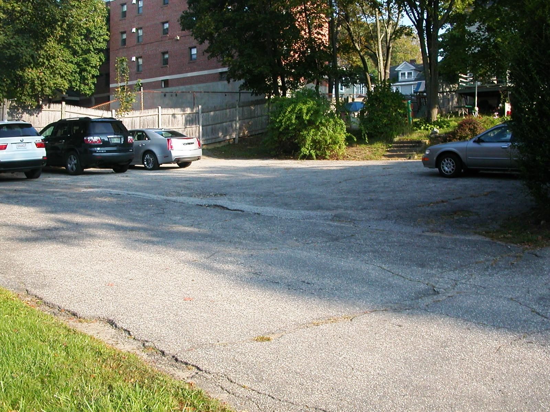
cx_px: 275
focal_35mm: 37
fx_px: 588
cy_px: 206
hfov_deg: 50.1
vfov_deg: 38.7
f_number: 4.5
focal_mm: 5.6
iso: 100
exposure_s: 1/177
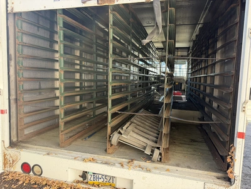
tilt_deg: -2.2
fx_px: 174
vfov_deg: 56.8
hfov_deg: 71.6
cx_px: 126
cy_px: 94
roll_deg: +0.3
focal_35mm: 24
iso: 100
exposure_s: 1/419
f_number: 1.78
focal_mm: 6.76
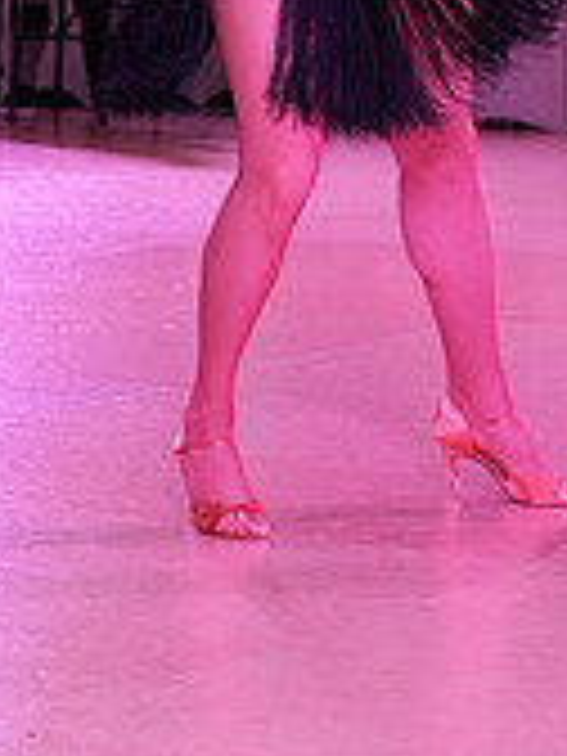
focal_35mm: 179
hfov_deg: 8.2
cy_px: -158
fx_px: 3909
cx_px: -124
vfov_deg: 10.8
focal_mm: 54
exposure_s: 1/250
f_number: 8
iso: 3200
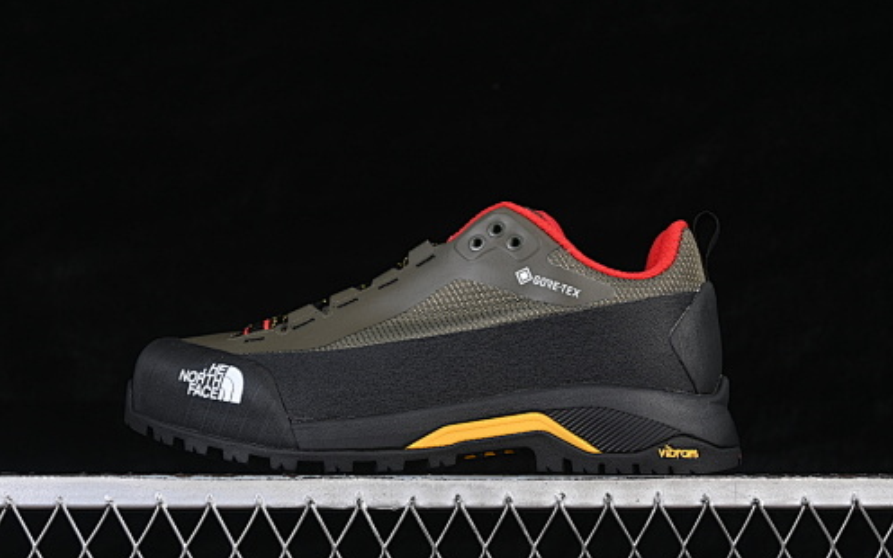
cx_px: 448
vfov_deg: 16.9
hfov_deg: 26.8
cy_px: 289
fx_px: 1874
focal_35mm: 77
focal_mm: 50
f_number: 6.3
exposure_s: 1/60
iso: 160
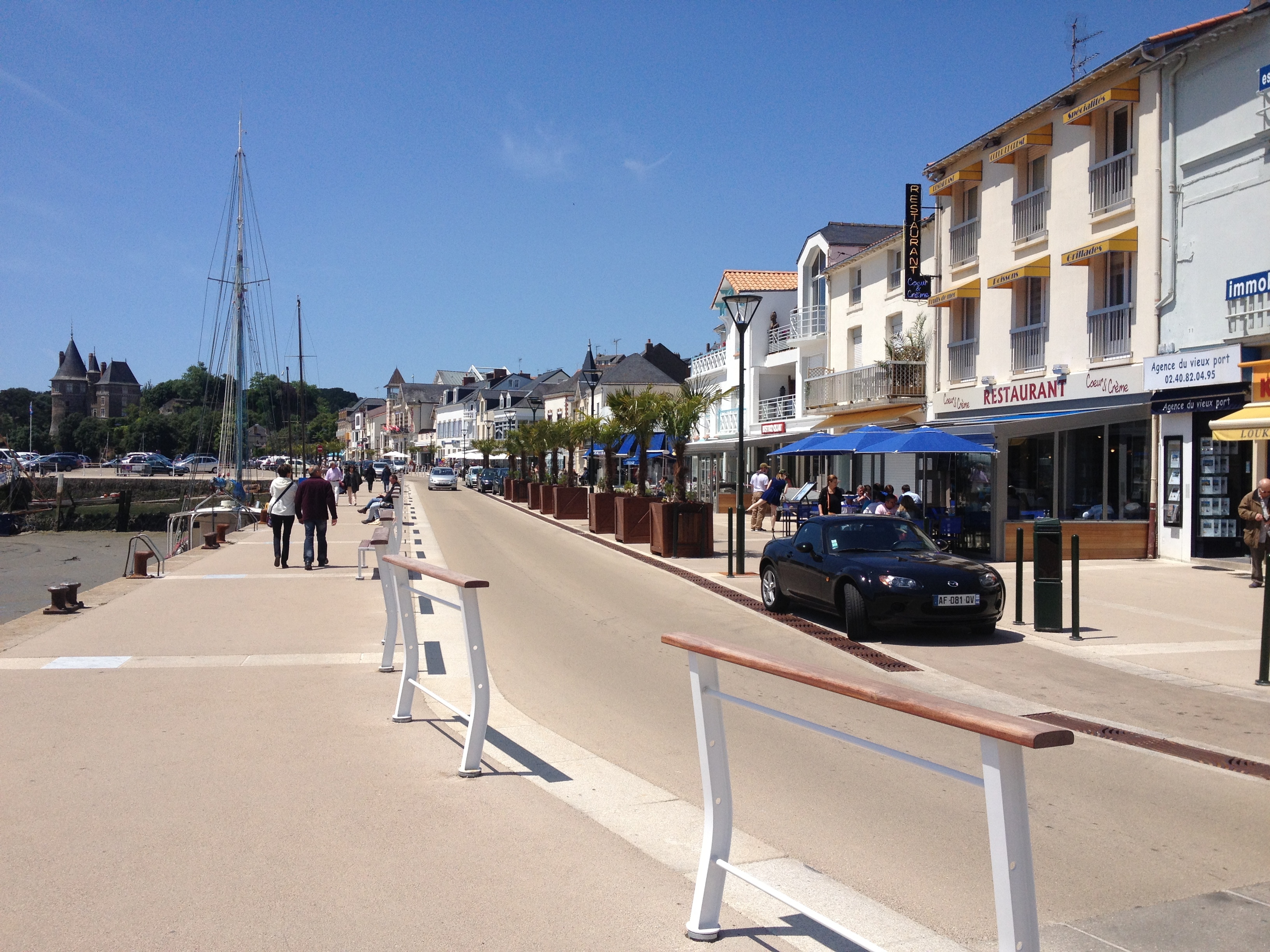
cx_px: 635
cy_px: 476
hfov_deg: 52.6
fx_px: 1284
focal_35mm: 35
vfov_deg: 40.7
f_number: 2.4
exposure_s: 1/2907
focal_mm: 4.28
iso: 50
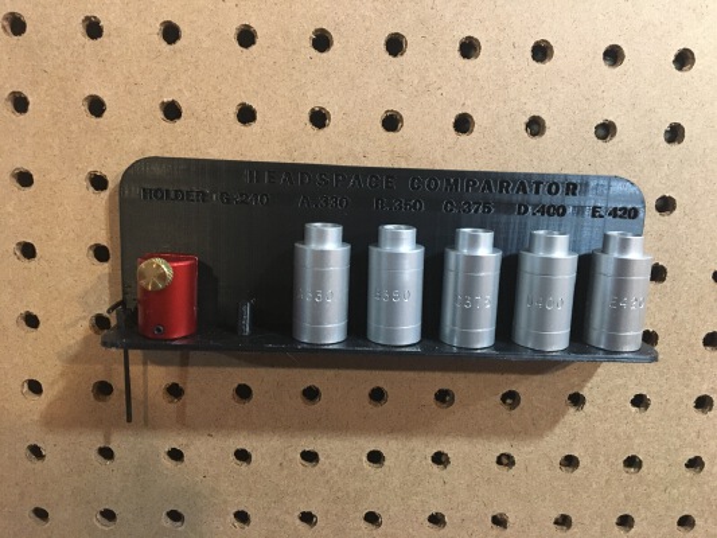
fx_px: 601
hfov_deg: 61.6
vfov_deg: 48.2
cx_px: 358
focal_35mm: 29
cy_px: 269
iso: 200
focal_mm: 4.15
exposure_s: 1/15
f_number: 2.2
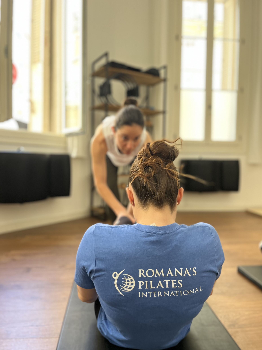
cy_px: 173
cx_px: 131
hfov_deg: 51.4
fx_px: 272
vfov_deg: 65.3
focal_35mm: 27
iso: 125
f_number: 1.6
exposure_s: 1/64
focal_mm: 5.1
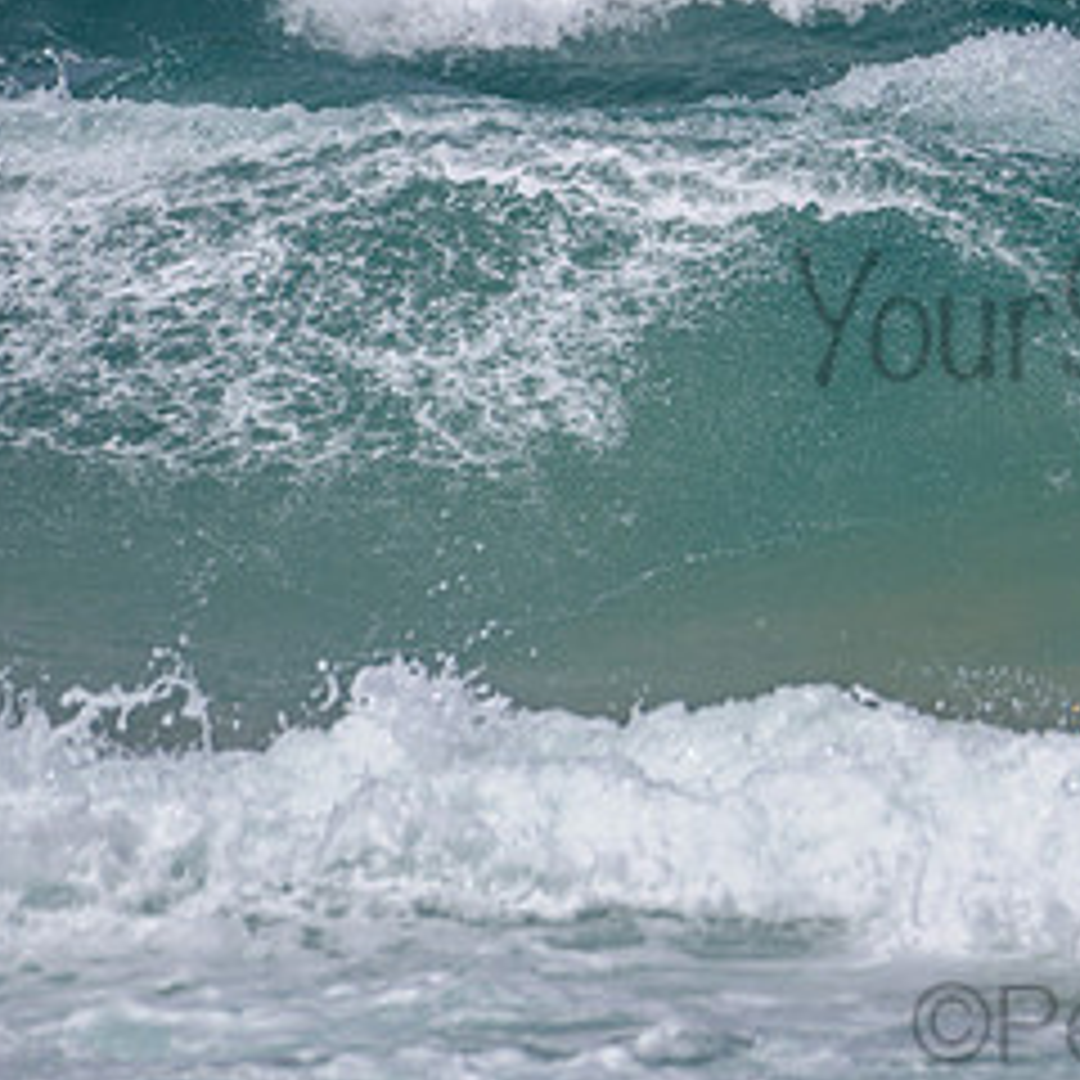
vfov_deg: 1.4
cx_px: 1556
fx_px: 44405
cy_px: 113
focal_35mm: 1258
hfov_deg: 1.4
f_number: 5.6
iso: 64
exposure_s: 1/2000
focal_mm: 500
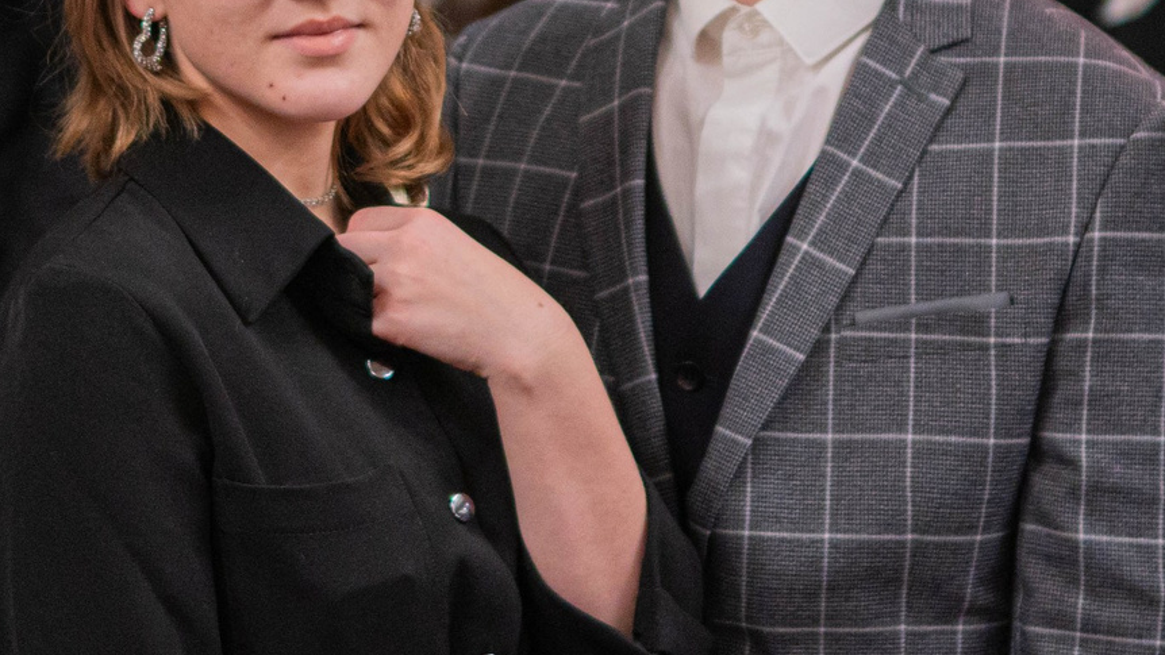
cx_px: 246
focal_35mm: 140
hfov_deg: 15.3
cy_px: -59
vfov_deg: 8.6
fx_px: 4325
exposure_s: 1/200
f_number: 1.4
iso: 400
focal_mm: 30
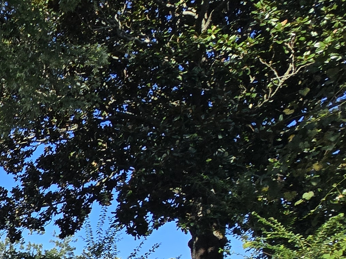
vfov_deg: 23.9
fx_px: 510
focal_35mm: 51
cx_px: -238
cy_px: 364
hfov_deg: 23.9
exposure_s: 1/1297
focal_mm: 2.2
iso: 50
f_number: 2.2
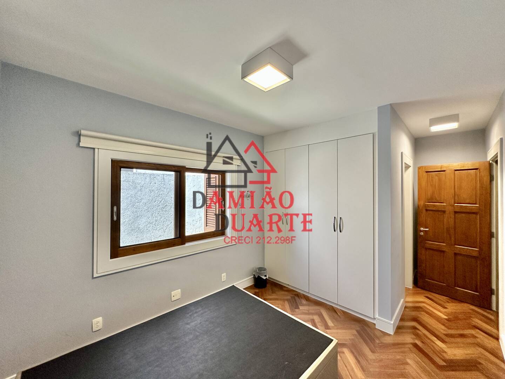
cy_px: 190
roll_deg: -0.9
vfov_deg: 85.7
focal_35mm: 14
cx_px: 252
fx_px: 204
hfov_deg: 102.1
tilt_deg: +0.5
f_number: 2.2
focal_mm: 2.22
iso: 160
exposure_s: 1/120
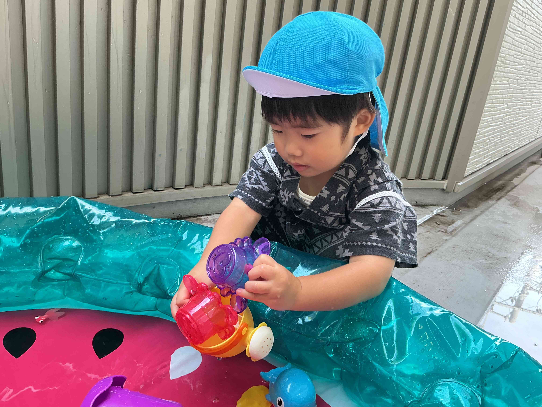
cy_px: 204
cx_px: 271
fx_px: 454
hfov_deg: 61.7
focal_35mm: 29
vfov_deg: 48.2
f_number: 1.8
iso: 64
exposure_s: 1/120
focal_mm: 3
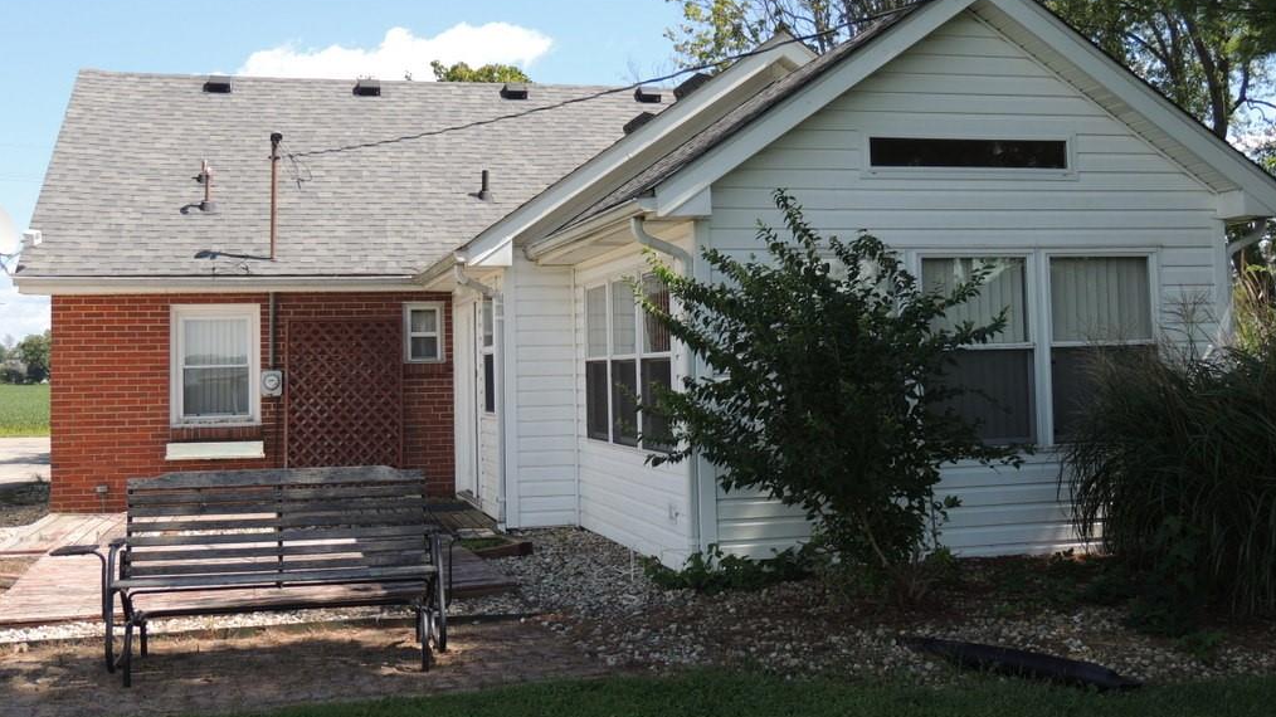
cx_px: 643
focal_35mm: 44
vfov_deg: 27.0
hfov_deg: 46.4
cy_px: 283
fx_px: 1488
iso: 100
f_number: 3.3
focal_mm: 7.1
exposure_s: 1/500
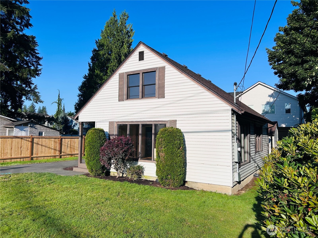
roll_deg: -1.0
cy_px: 119
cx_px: 159
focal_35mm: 26
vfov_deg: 53.1
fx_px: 239
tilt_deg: +3.4
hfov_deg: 67.3
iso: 50
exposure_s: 1/6993
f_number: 1.5
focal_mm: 5.7
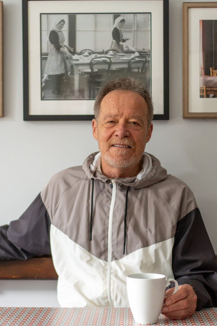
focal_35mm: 43
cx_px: 116
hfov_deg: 31.2
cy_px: 156
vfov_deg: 45.4
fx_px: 389
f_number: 1.8
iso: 1600
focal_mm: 35
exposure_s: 1/250
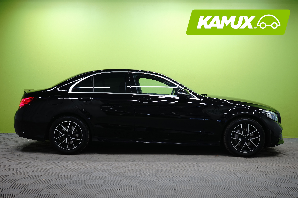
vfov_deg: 31.9
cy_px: 99
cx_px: 149
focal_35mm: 42
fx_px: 348
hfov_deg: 46.4
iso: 500
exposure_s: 1/6
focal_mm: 42
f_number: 8
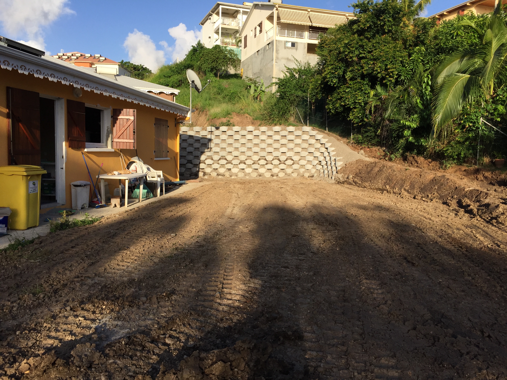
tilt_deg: -5.0
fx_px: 425
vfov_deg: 48.2
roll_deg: -2.6
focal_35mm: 29
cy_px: 190
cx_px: 254
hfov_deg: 61.7
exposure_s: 1/1522
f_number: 2.2
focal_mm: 4.15
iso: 32
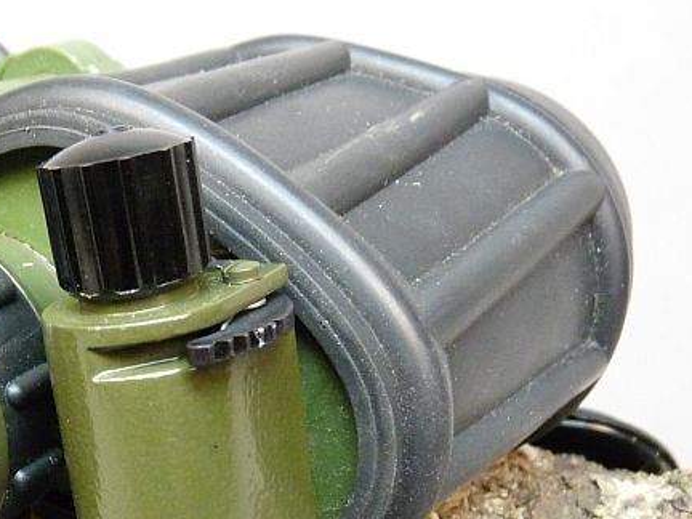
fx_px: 1000
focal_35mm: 50
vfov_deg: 28.7
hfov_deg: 35.7
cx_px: 58
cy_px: 384
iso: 800
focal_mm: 4.8
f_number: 2.8
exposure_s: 1/50
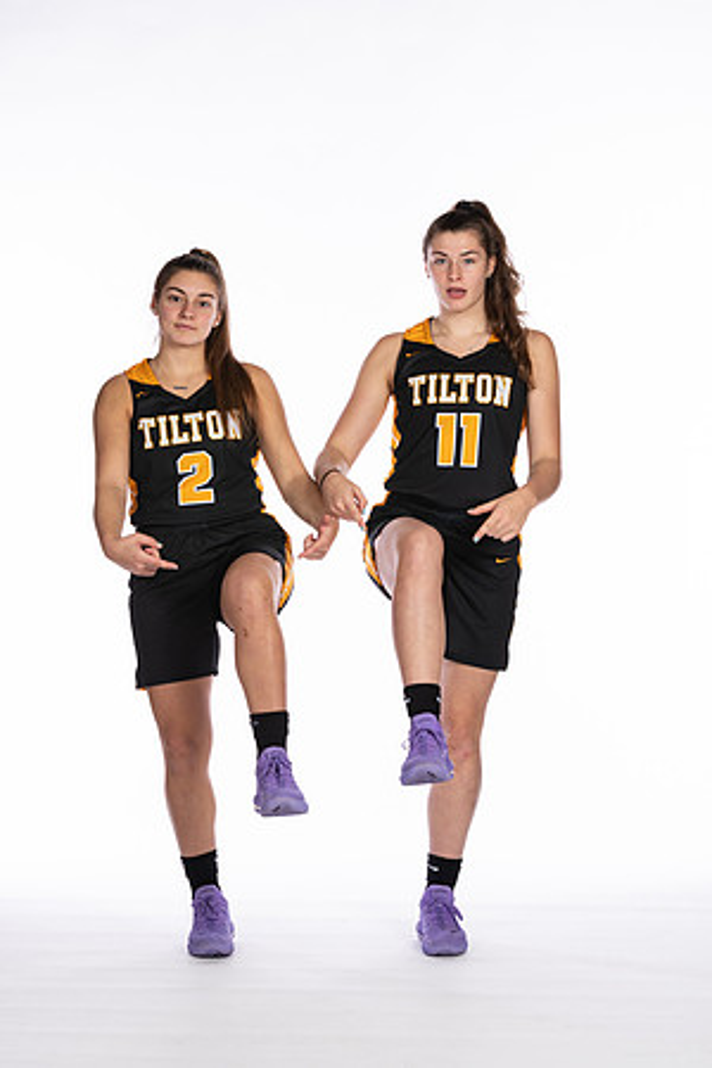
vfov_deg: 16.7
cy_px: 534
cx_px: 356
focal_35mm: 123
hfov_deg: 11.1
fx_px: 3649
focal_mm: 82
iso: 100
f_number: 5.6
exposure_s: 1/100
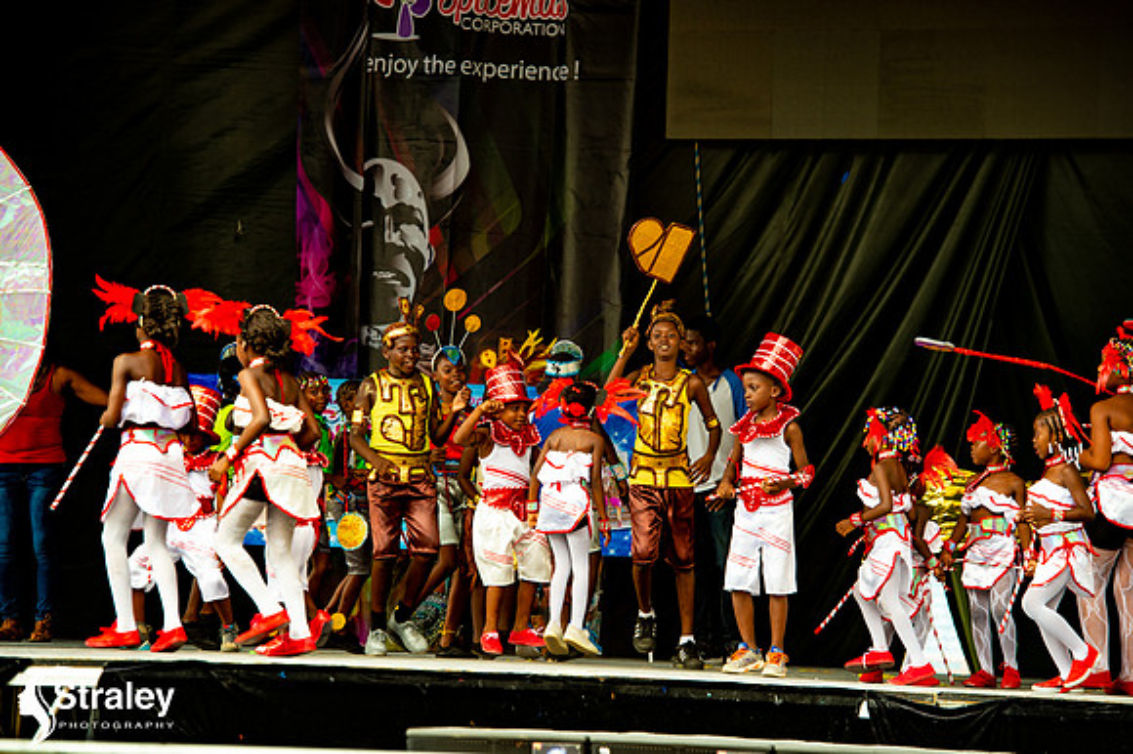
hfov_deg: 12.5
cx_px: 566
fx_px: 5190
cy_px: 377
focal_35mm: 165
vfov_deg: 8.3
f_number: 5.6
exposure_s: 1/200
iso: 160
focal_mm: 165
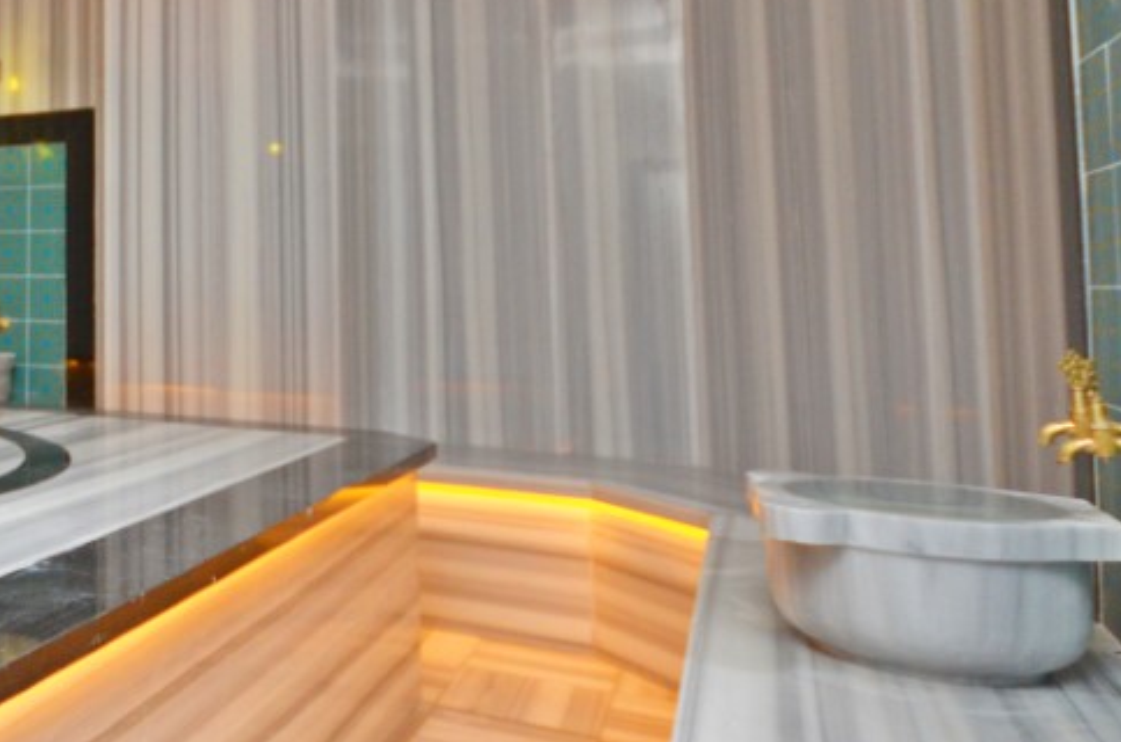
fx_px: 1119
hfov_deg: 43.8
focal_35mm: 36
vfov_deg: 35.7
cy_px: 169
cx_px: -49
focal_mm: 10
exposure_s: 1/60
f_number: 4
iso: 800
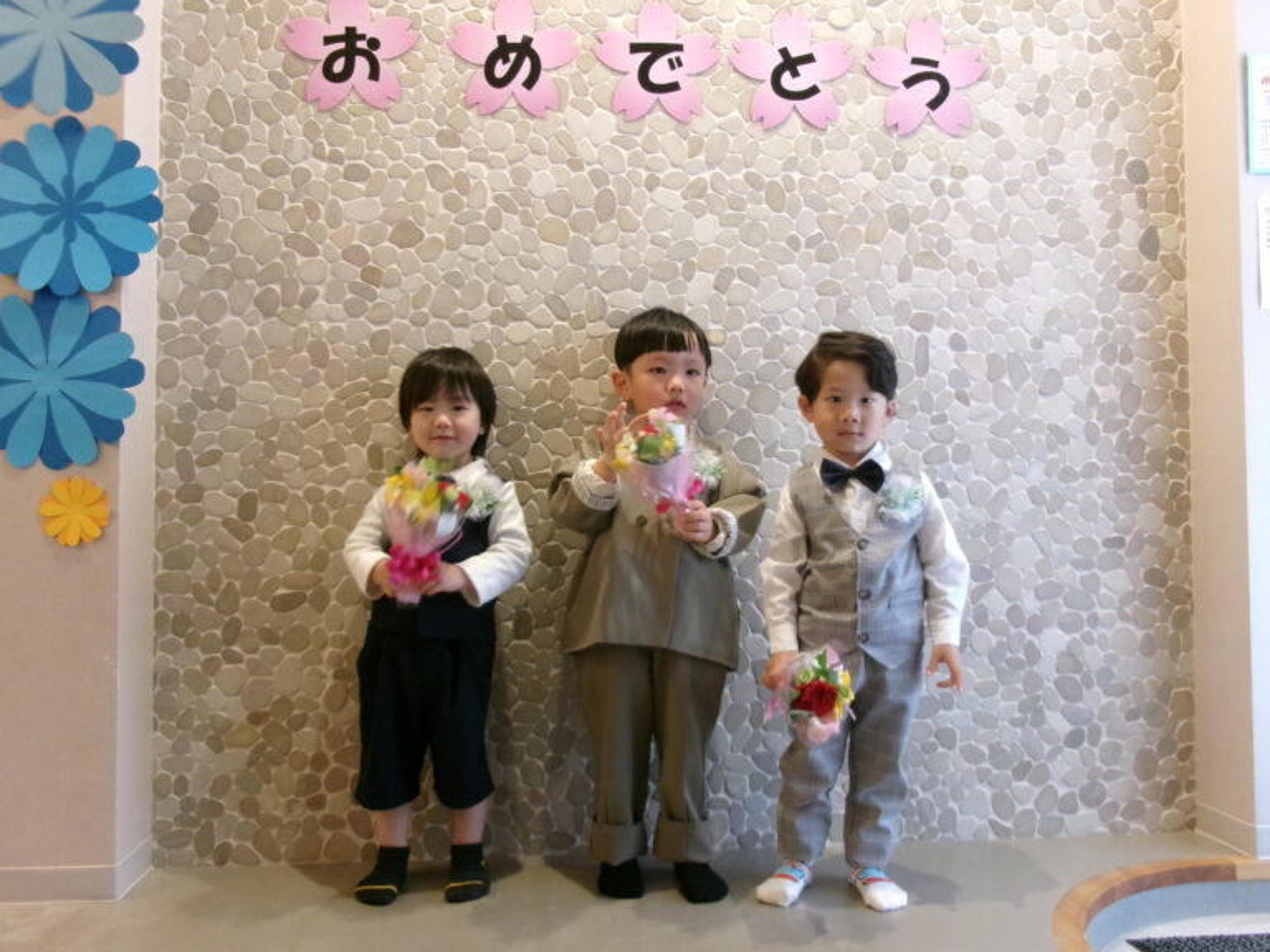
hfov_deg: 63.4
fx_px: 1027
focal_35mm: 28
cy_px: 476
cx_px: 635
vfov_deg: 49.7
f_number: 3.9
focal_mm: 5.1
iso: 400
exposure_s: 1/26
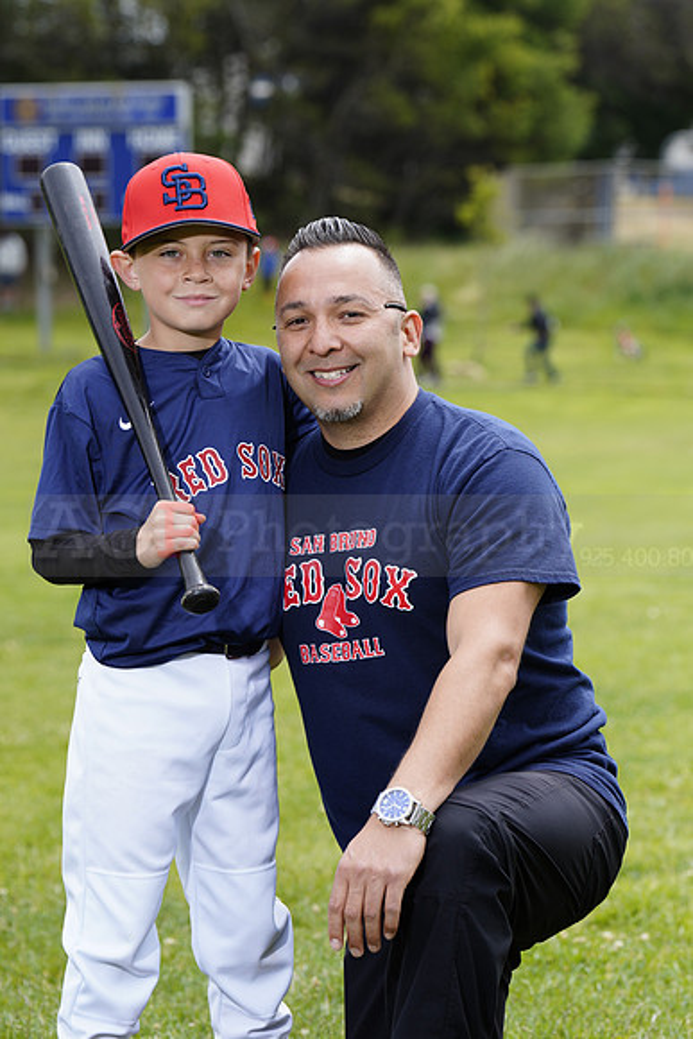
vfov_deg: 15.3
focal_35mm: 134
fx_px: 3867
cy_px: 520
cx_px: 346
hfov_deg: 10.2
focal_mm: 134
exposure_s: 1/250
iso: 100
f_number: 6.3
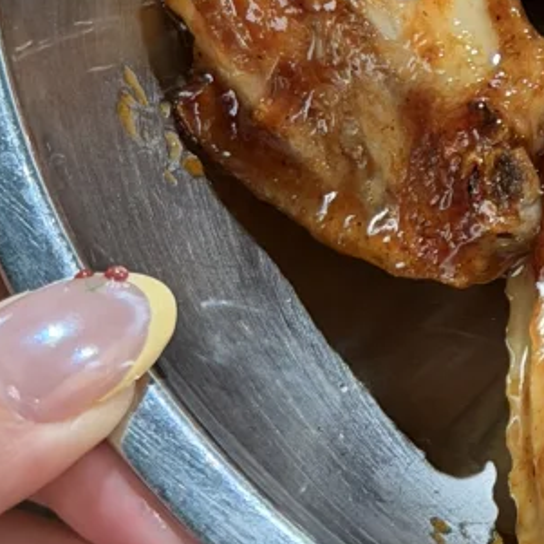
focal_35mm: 203
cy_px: -170
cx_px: 924
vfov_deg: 8.5
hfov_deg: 8.3
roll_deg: +1.2
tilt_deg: -42.3
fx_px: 3609
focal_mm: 6.76
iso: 200
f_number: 1.78
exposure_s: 1/50
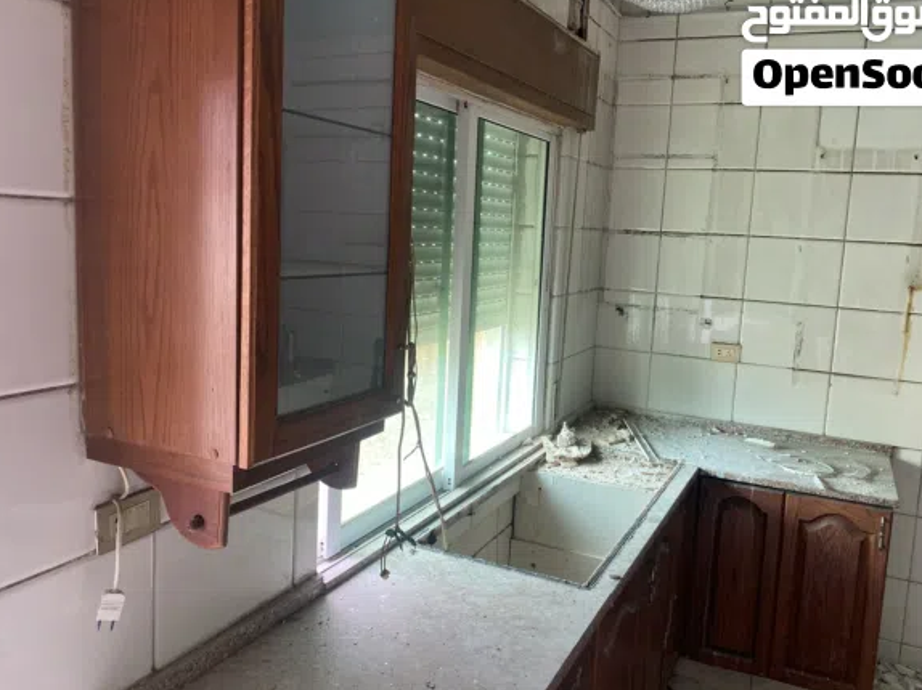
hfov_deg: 61.6
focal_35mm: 29
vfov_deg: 48.2
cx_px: 500
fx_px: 772
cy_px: 337
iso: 125
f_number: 1.8
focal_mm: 4.25
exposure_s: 1/100
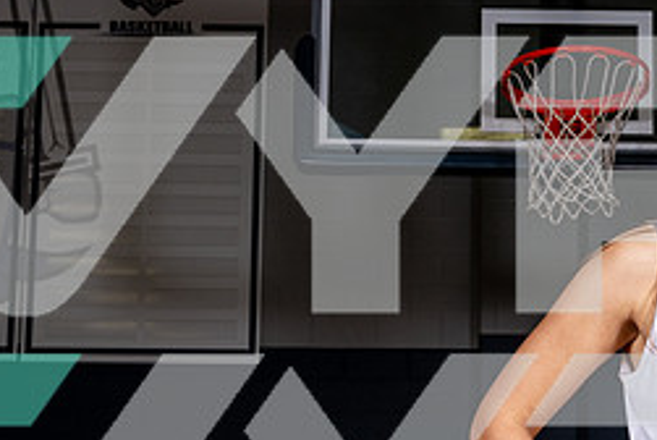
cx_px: 474
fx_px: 1644
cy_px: 494
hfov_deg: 22.4
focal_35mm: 90
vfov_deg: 14.8
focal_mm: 39
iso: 250
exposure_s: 1/125
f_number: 10
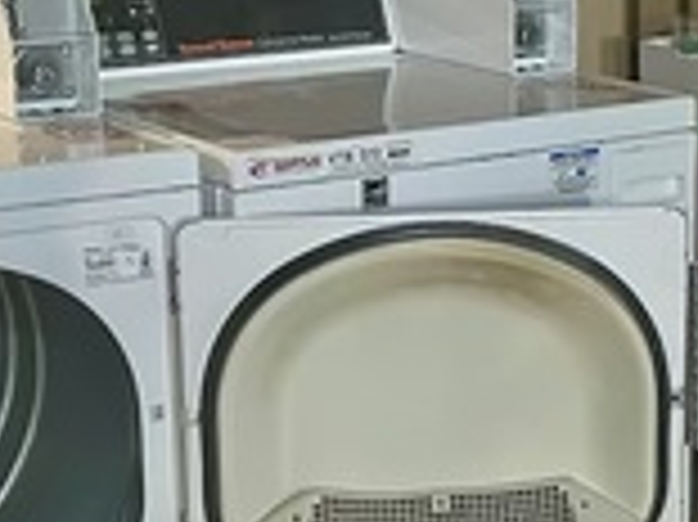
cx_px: 540
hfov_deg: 19.7
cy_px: 284
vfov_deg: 14.9
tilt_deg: -16.2
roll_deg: +0.0
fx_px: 1995
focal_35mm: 99
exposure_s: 1/30
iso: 1250
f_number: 1.78
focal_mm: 6.86
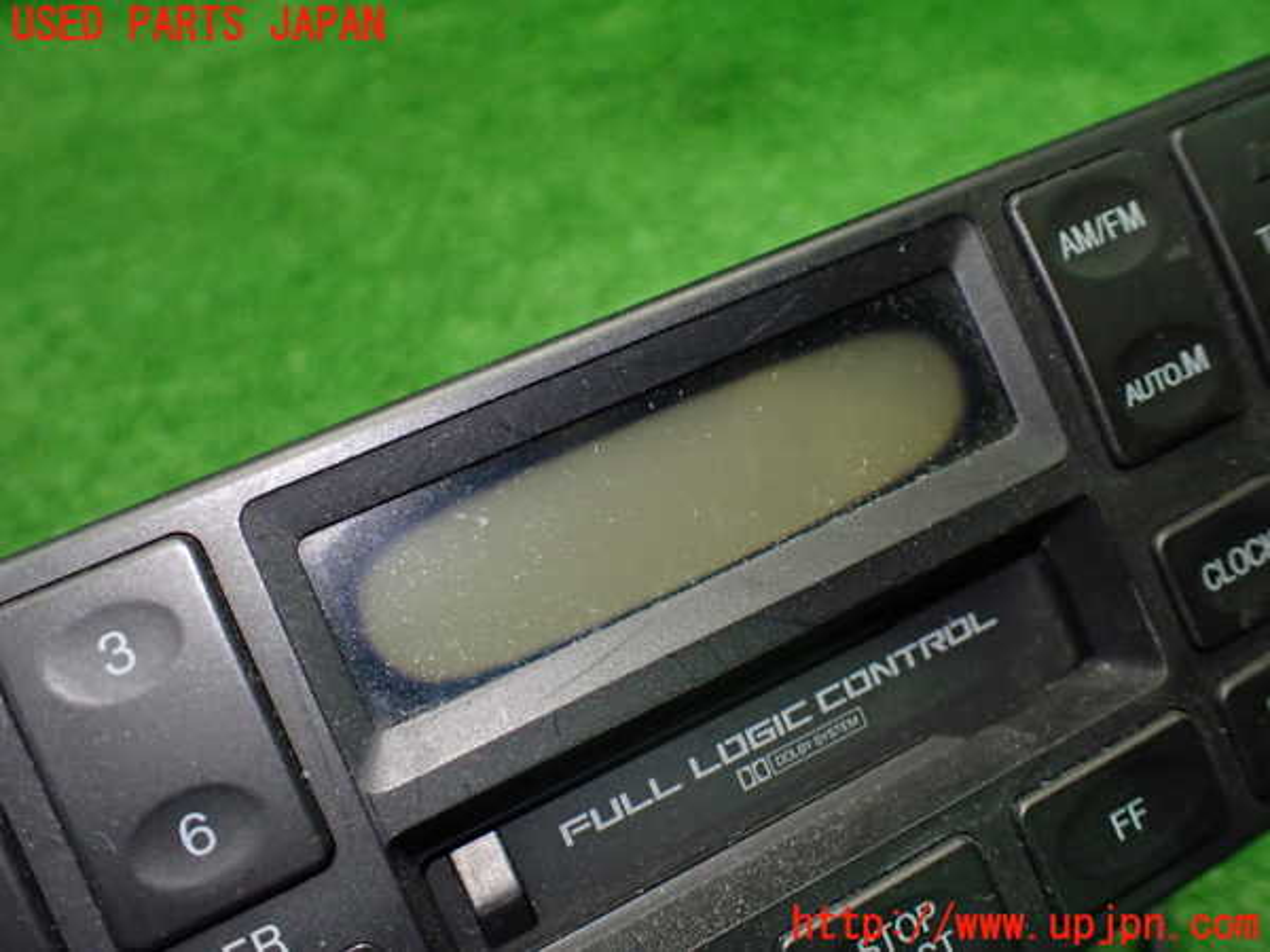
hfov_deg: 60.0
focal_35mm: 30
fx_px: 1101
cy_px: 476
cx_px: 635
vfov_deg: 46.8
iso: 640
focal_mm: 5.4
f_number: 2.3
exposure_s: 1/125
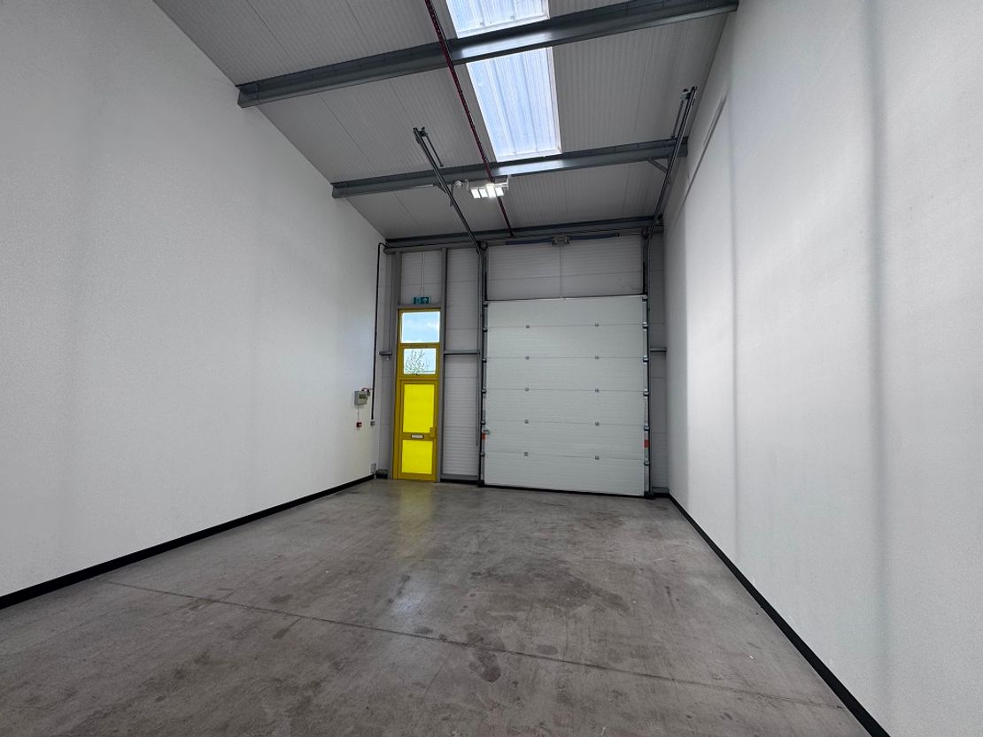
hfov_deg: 102.1
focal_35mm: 14
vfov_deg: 85.7
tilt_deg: +5.5
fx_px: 398
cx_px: 492
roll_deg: -0.7
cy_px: 368
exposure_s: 1/274
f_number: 2.2
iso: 40
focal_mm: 2.22
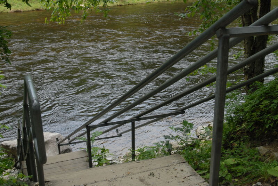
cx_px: 139
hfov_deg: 46.4
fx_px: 325
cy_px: 93
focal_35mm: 42
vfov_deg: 32.0
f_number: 11
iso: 250
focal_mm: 28
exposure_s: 1/40
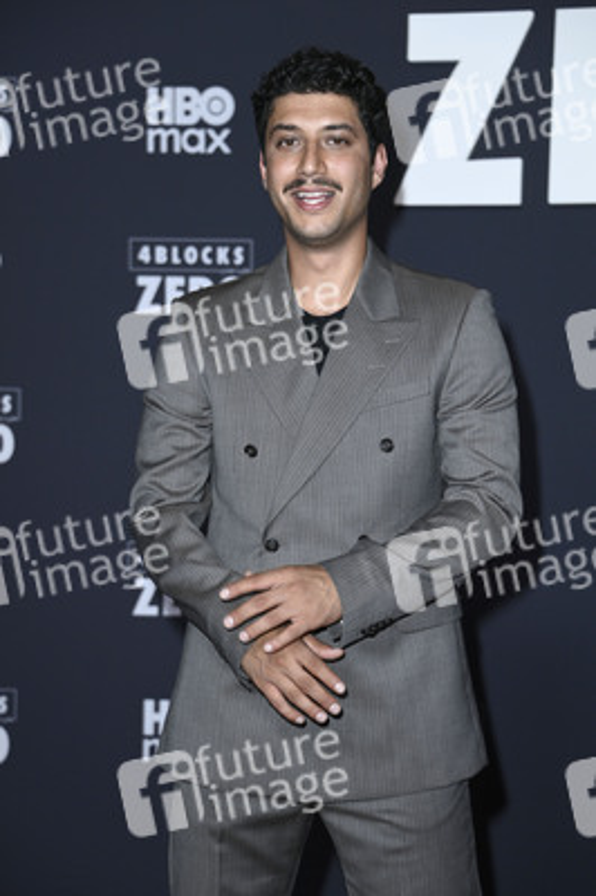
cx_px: 298
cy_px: 448
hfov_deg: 13.7
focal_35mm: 100
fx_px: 2487
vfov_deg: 20.4
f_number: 5.6
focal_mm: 100
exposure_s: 1/250
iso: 1000
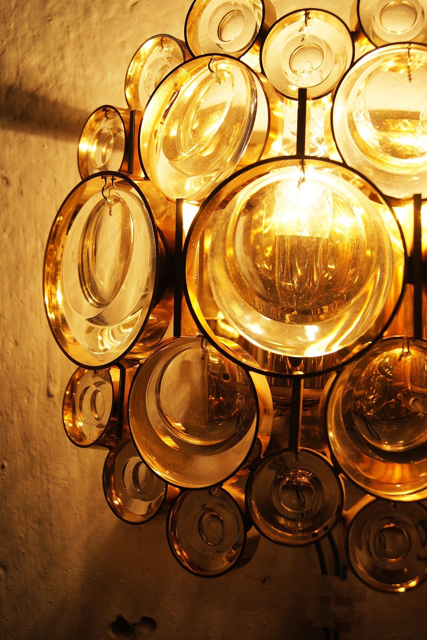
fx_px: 934
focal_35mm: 52
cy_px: 320
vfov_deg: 37.9
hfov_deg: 25.7
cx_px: 214
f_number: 5.6
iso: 400
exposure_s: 1/400
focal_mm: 35
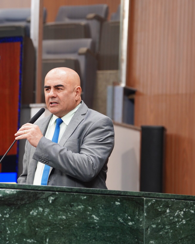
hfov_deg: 6.3
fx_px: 1761
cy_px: 121
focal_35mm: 244
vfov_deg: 7.9
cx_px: 17
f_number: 4
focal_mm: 167
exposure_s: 1/125
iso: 1250
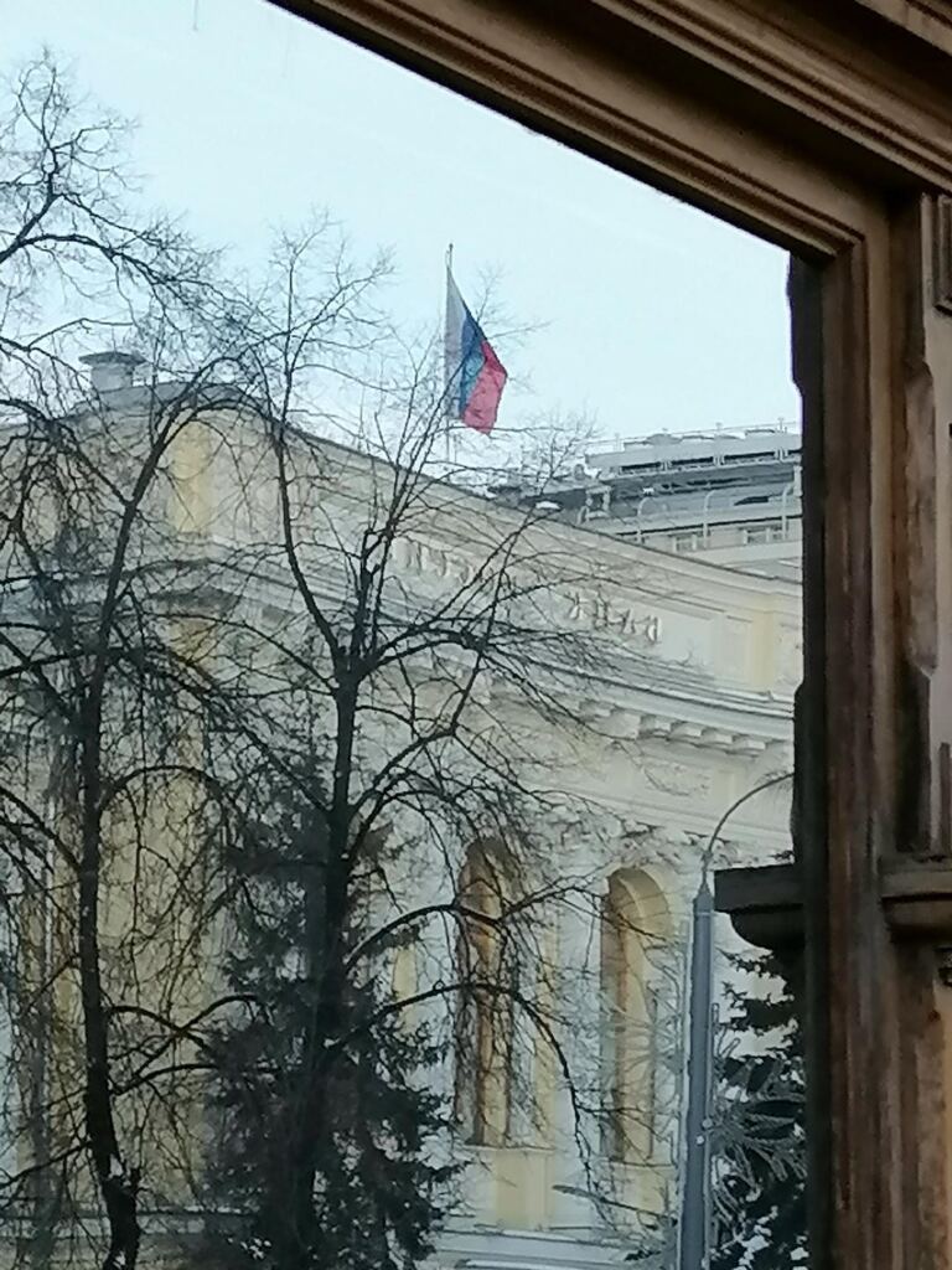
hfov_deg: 14.9
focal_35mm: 99
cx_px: 476
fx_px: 3630
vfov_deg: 19.8
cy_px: 635
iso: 80
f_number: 1.8
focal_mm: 5.4
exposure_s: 1/50
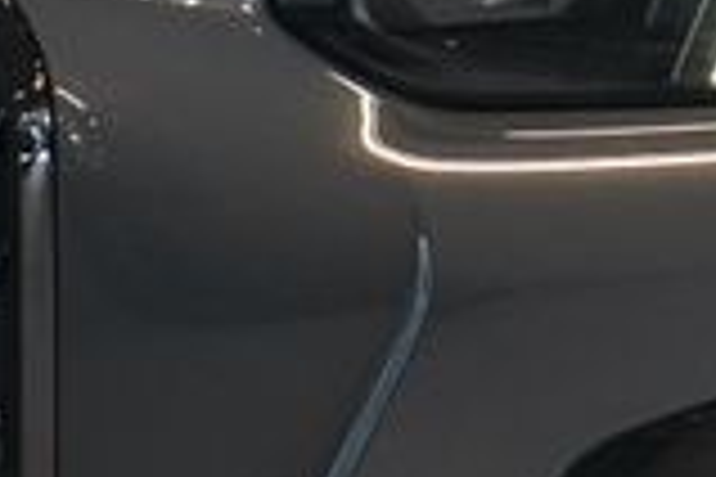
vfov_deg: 3.5
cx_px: 730
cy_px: -119
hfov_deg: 5.2
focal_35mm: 393
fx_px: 7816
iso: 3200
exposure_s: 1/160
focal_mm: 61
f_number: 5.6
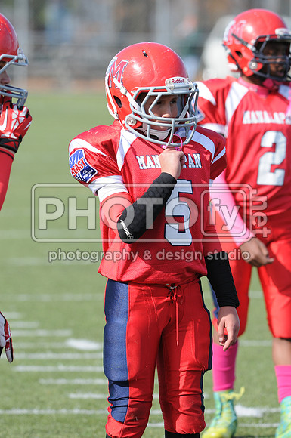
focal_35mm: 450
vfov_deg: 4.6
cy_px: 219
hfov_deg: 3.0
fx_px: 5472
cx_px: 146
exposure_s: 1/500
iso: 200
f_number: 6.3
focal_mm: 300
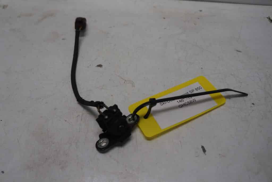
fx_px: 204
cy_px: 91
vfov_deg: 47.9
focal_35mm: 27
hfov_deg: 67.4
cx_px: 136
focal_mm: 18
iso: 100
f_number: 4
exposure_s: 1/125
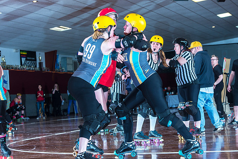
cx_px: 119
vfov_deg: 13.6
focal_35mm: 101
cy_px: 80
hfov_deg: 20.2
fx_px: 668
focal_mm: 100
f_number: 7.1
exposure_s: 1/160
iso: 800
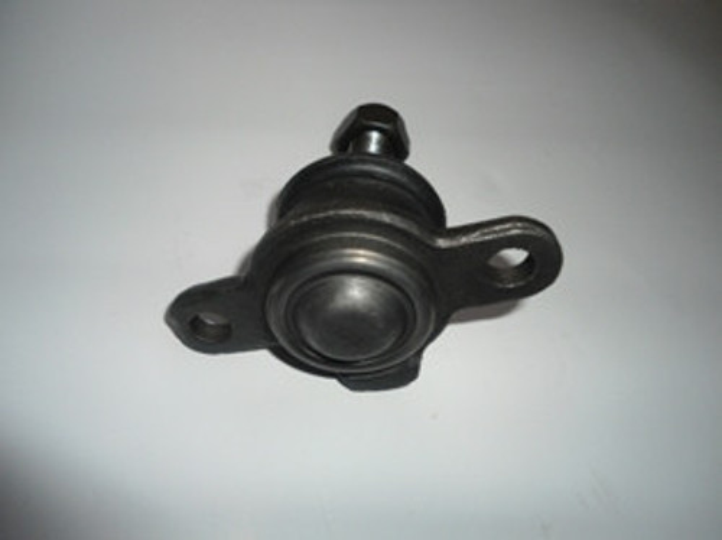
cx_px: 361
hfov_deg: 67.4
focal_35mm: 26
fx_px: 542
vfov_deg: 53.0
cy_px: 270
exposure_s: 1/30
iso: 100
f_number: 8
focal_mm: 4.7
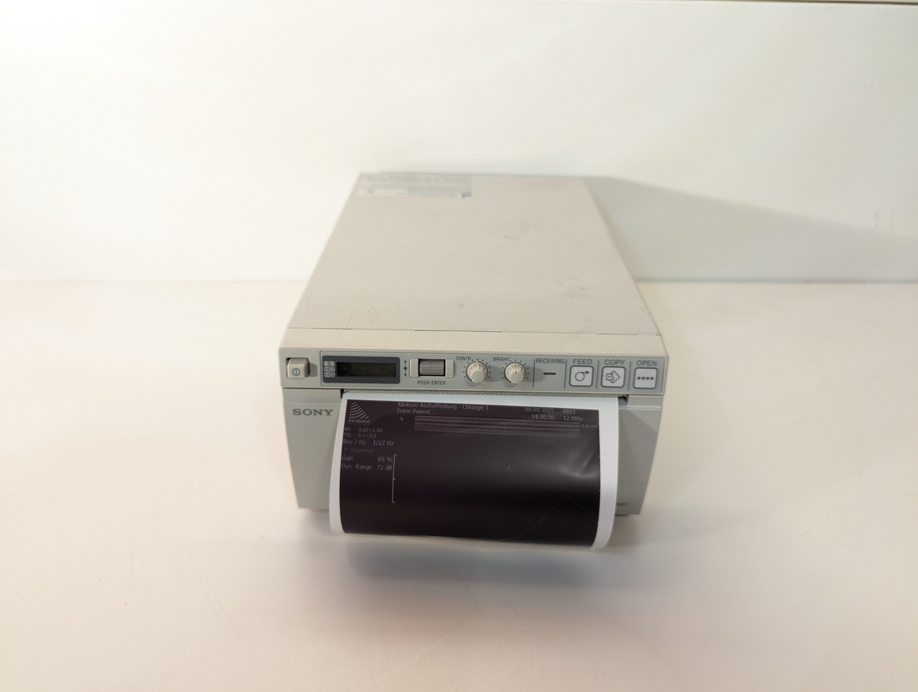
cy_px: 346
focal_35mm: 24
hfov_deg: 71.5
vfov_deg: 56.9
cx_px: 459
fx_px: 637
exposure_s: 1/100
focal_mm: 6.81
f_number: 1.85
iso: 359
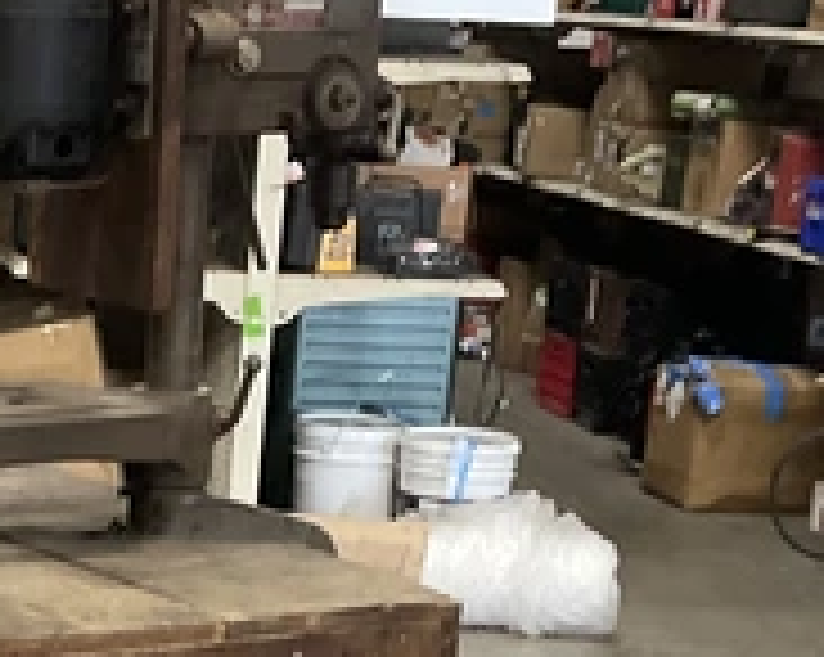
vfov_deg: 12.9
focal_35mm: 116
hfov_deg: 16.2
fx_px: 2826
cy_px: 808
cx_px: -5
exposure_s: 1/40
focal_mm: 3
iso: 250
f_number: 1.8
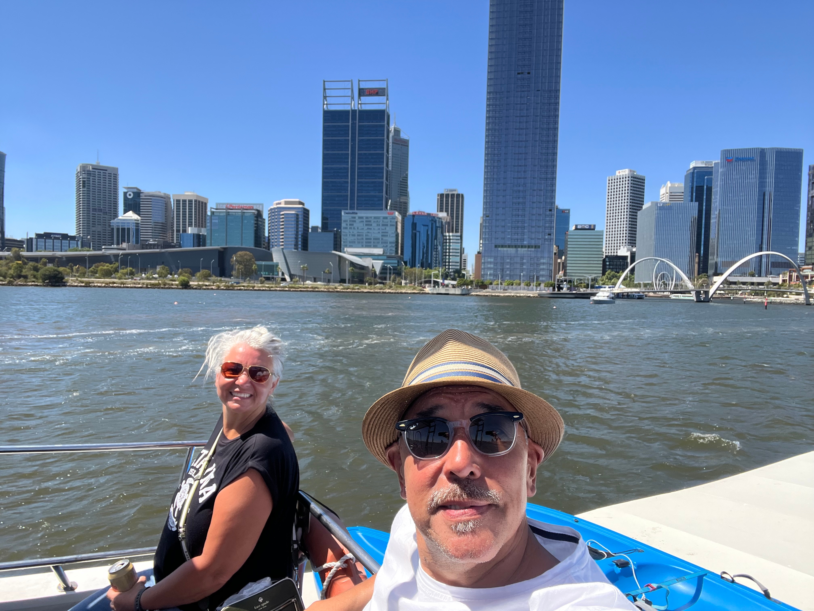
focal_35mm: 23
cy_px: 306
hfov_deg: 73.9
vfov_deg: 58.9
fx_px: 541
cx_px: 407
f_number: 2.2
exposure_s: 1/643
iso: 32
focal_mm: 2.71
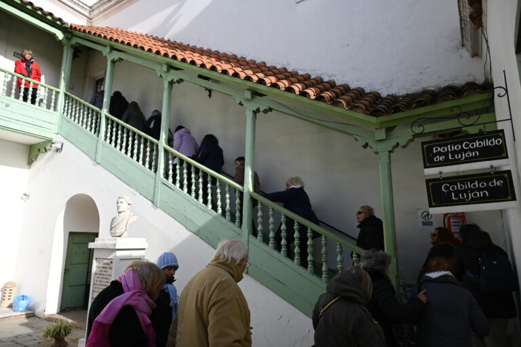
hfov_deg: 73.8
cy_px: 174
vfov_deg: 53.1
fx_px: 347
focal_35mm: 24
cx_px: 260
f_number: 5.6
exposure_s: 1/2000
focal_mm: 24
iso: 640
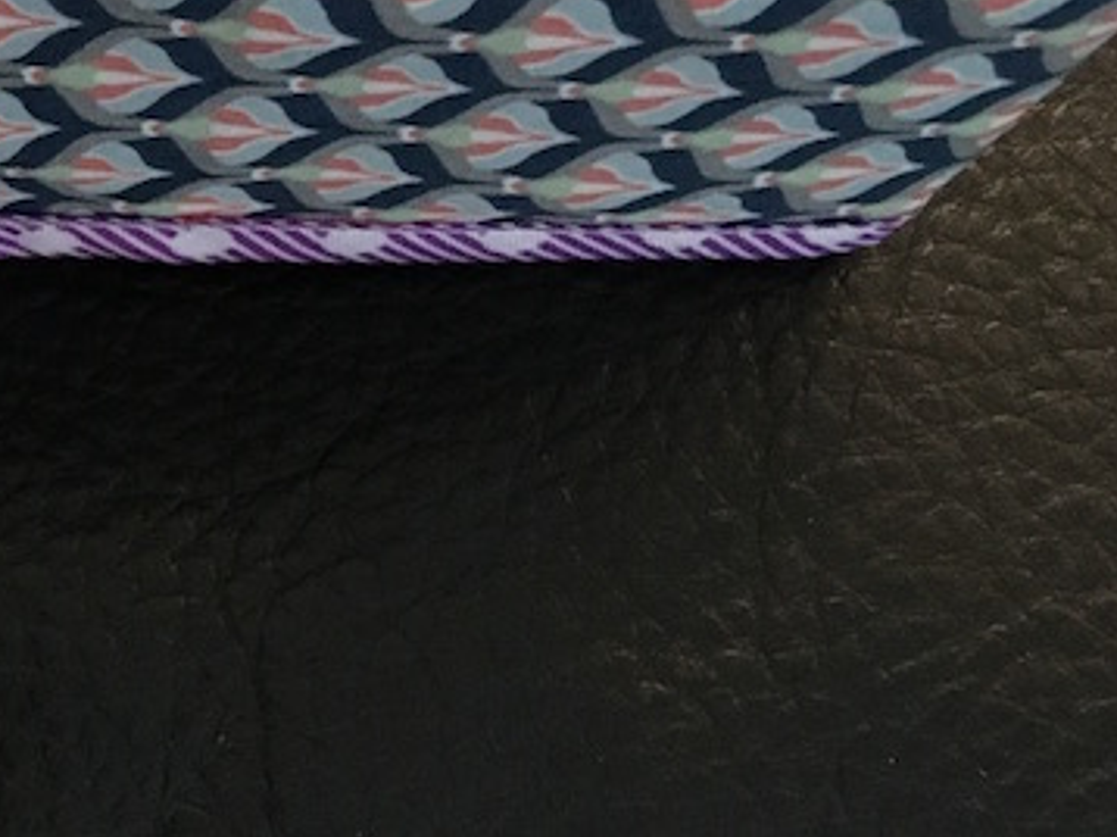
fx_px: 2676
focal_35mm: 83
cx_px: -368
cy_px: -159
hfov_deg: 21.2
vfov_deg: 17.0
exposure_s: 1/17
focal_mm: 4.15
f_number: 2.2
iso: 250
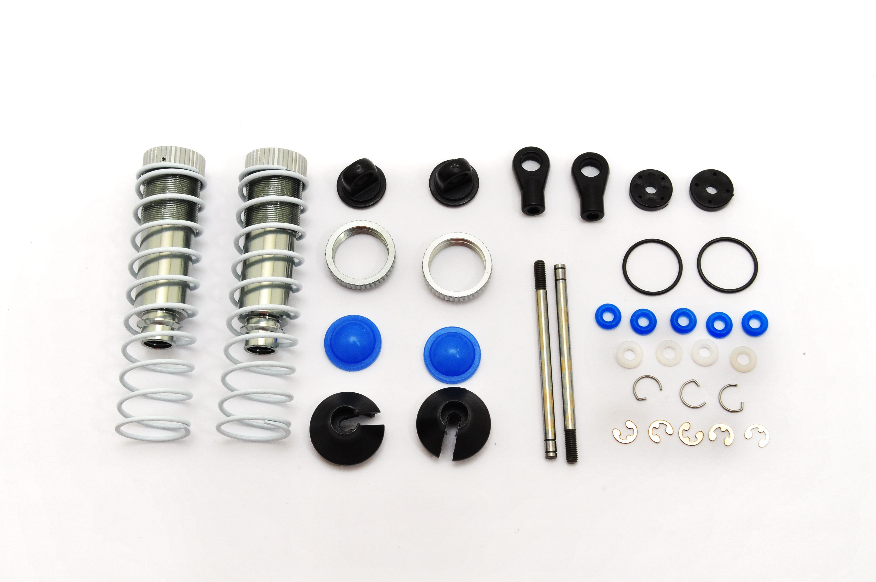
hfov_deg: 30.5
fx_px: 1604
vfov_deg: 20.6
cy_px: 291
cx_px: 438
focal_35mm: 66
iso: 400
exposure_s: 1/60
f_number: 20
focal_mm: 44
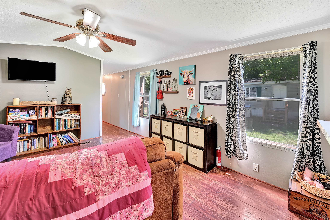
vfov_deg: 81.2
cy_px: 110
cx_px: 165
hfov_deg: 104.3
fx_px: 128
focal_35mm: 14
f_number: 9
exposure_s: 1/4
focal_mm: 14
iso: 100
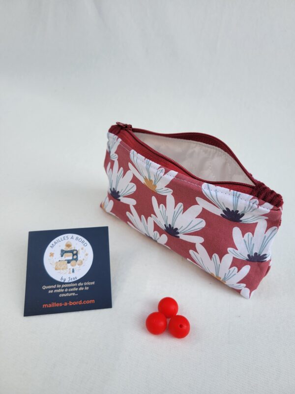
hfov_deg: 53.1
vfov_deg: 67.3
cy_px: 197
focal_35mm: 26
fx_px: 295
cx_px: 148
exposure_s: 1/197
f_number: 1.8
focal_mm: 5.4
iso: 40
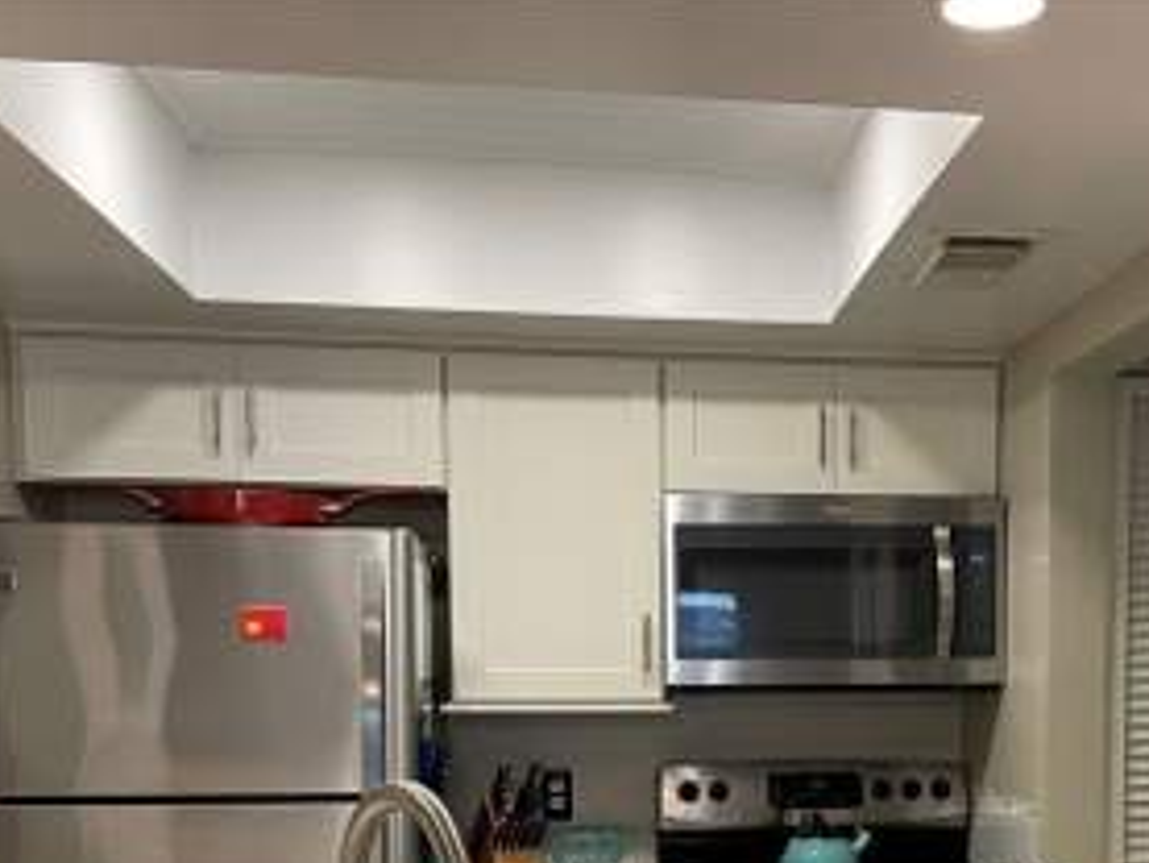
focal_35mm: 45
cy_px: 739
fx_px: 1494
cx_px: 817
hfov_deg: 41.2
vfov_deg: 31.1
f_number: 1.6
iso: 125
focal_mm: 4.2
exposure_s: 1/60
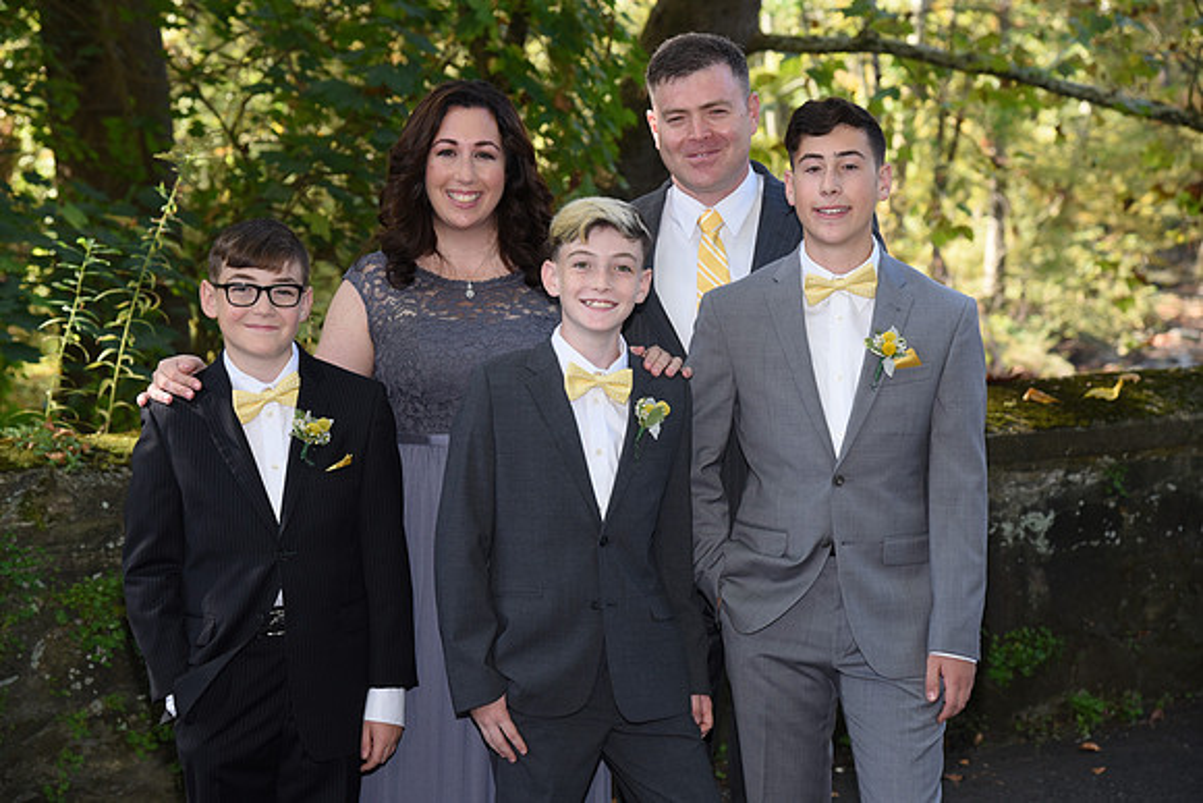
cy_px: 402
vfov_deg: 16.1
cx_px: 602
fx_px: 2841
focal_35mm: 85
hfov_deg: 23.9
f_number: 5.6
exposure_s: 1/200
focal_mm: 85
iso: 640
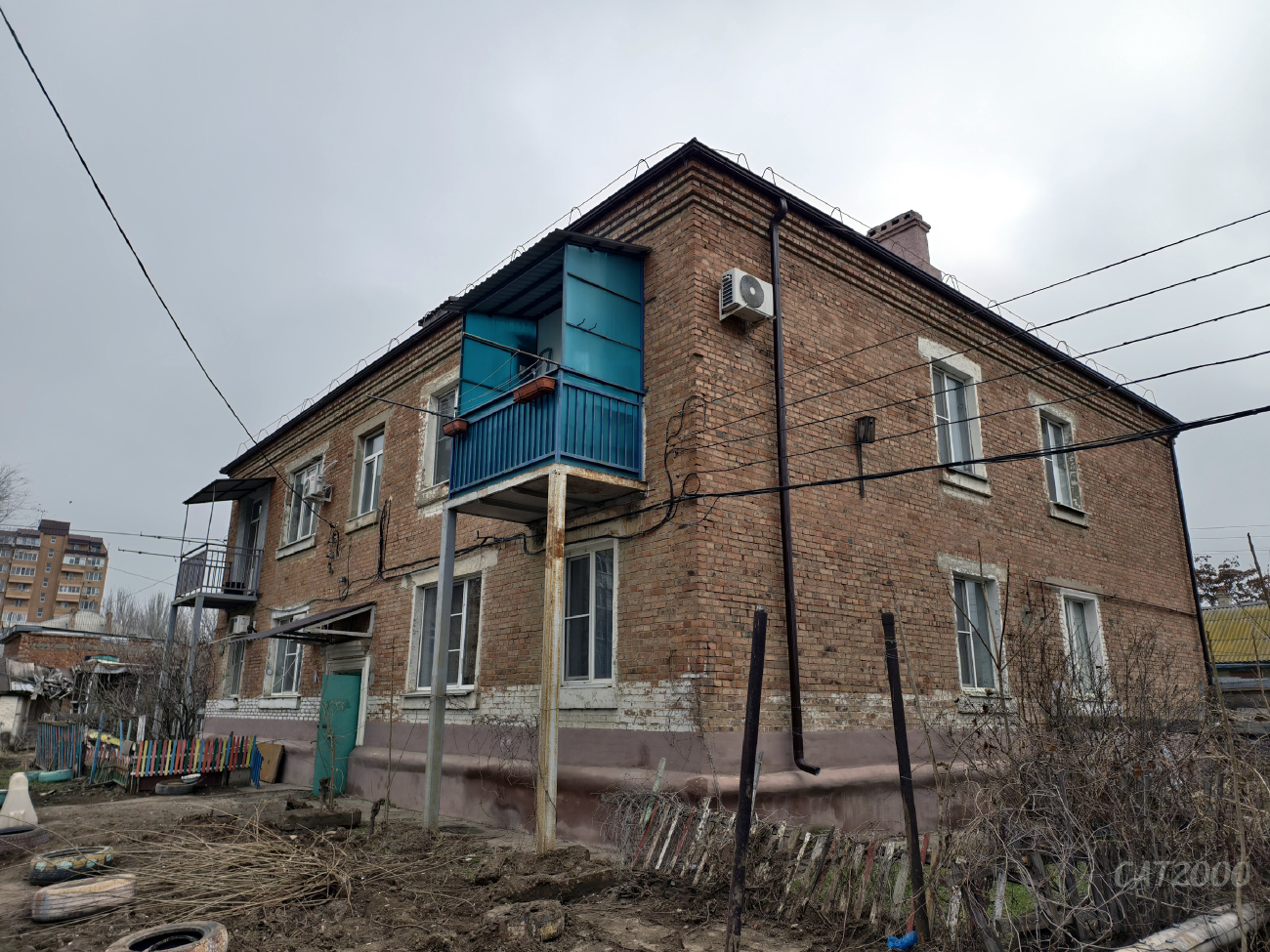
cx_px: 635
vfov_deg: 58.9
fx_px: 844
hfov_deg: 73.9
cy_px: 476
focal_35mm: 23
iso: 72
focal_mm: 6.54
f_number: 1.57
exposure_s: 1/2532
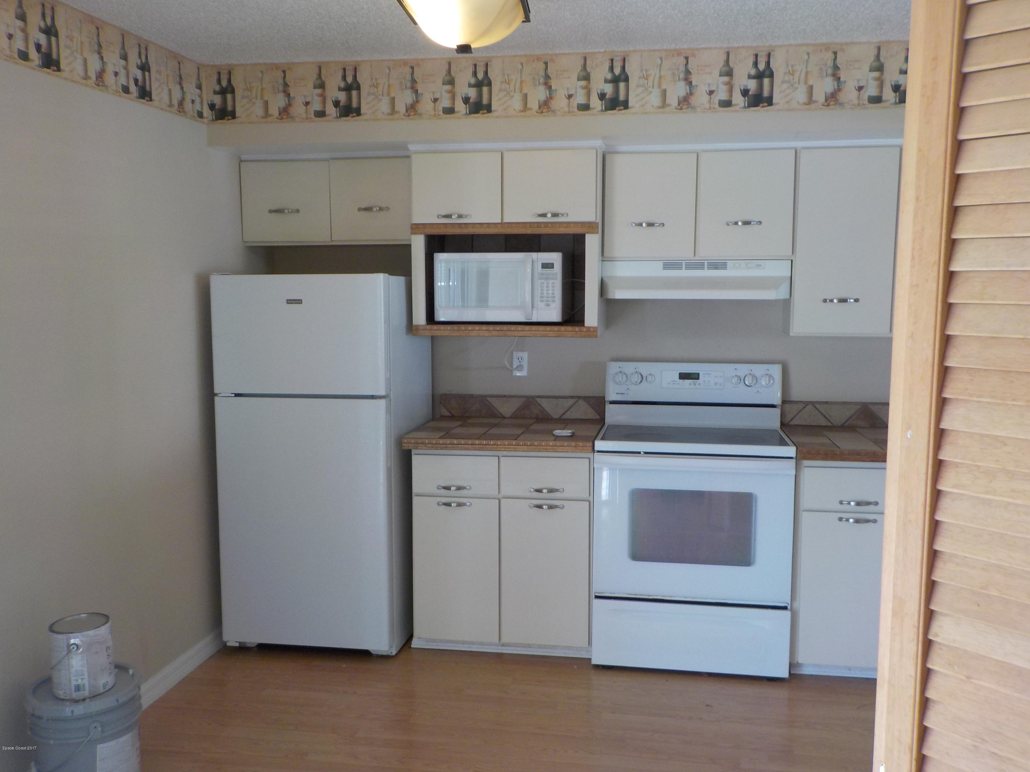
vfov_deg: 46.8
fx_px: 893
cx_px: 515
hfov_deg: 60.0
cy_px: 386
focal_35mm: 30
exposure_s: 1/30
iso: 125
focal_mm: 4.1
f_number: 3.3
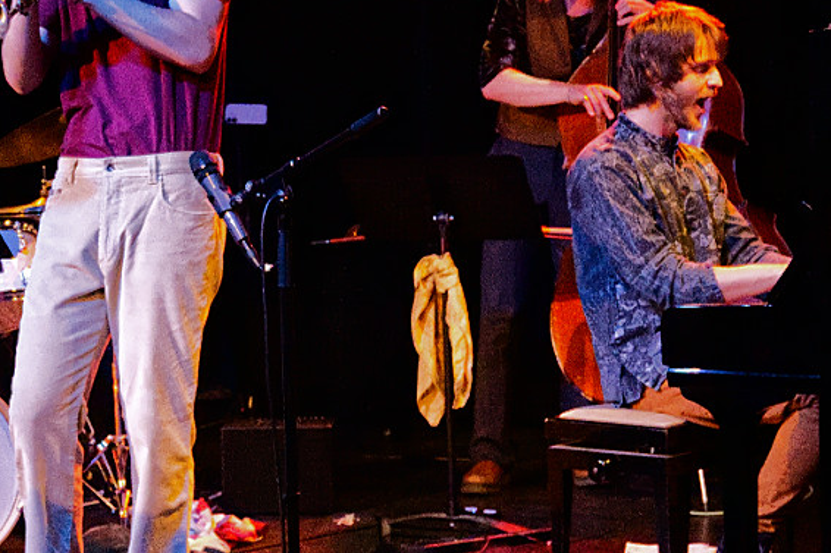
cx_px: 357
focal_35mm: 77
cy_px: 244
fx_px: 1774
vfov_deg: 17.7
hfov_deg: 26.3
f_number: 4.8
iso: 28800
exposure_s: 1/125
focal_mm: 29
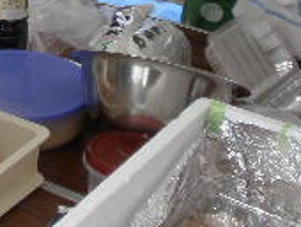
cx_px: -44
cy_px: -80
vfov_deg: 10.4
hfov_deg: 13.8
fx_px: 1210
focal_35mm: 139
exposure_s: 1/125
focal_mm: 6.6
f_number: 3.5
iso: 64
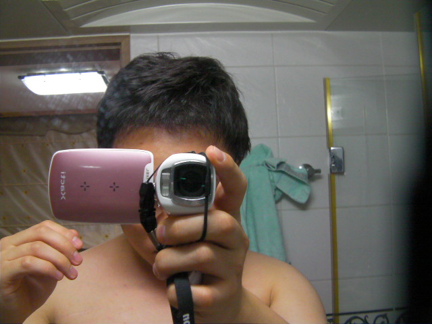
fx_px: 474
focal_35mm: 38
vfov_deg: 37.7
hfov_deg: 49.0
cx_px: 216
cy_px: 162
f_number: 3.5
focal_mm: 6.8
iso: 188
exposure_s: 1/30
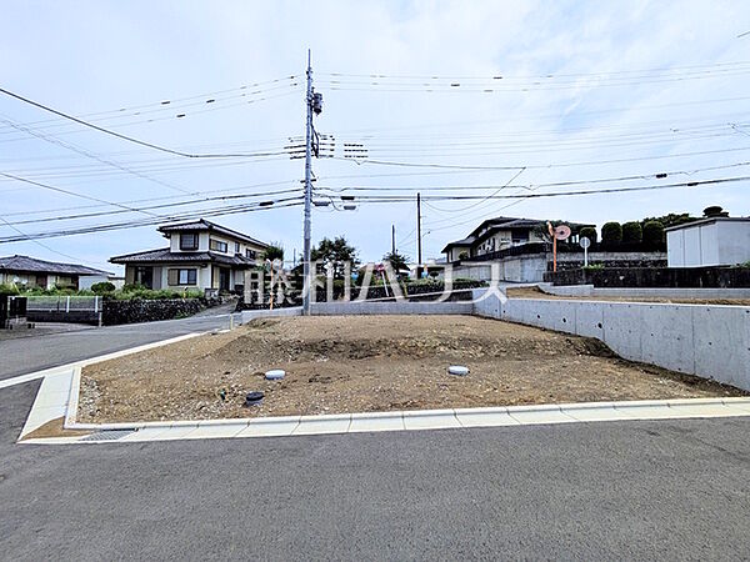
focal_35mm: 14
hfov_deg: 102.1
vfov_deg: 85.7
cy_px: 281
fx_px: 303
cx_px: 375
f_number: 2.2
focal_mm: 1.83
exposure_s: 1/3436
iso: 56
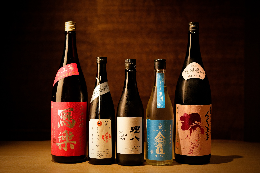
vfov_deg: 27.0
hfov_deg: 39.6
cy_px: 86
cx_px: 130
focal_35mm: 50
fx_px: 361
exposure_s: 1/125
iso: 3200
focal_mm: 50
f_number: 4
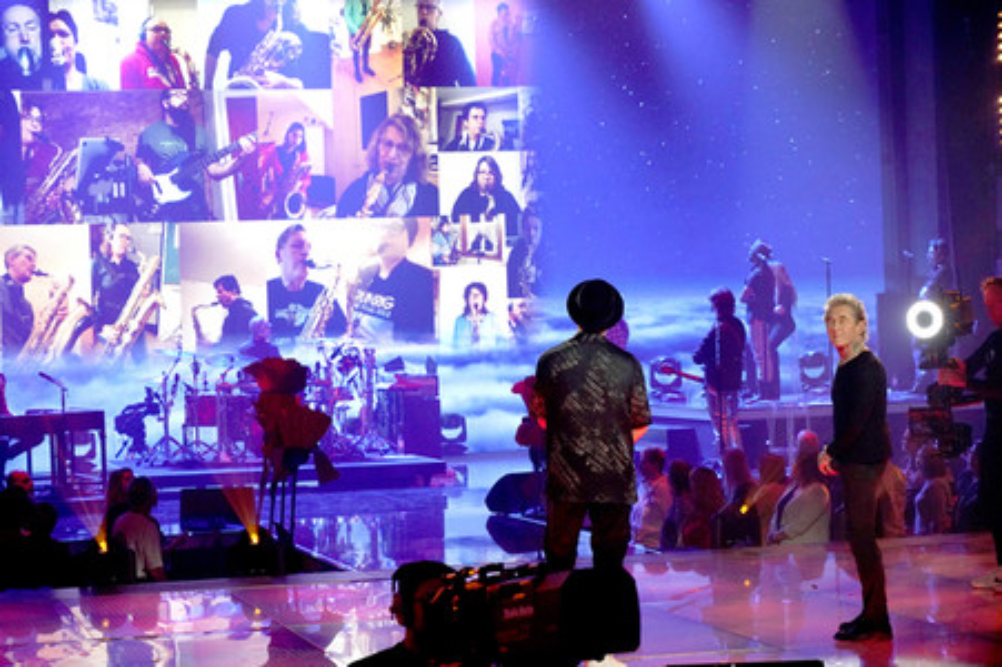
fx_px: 2225
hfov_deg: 25.4
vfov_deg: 17.0
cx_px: 501
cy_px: 334
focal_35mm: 80
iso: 3200
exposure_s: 1/200
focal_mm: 80
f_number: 5.6
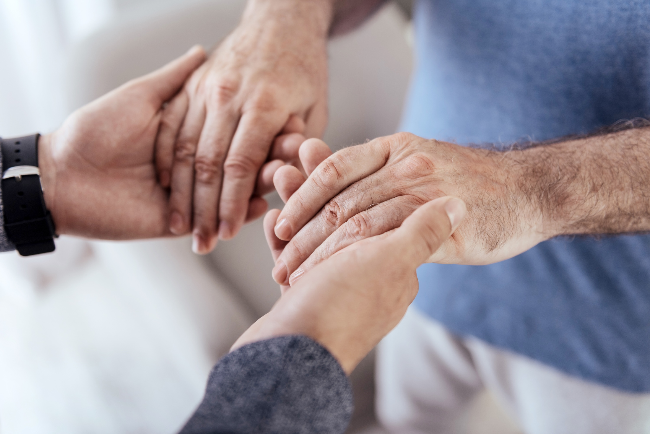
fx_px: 722
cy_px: 217
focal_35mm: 40
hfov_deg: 48.4
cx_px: 325
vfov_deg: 33.4
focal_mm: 40
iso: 250
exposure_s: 1/160
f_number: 2.8
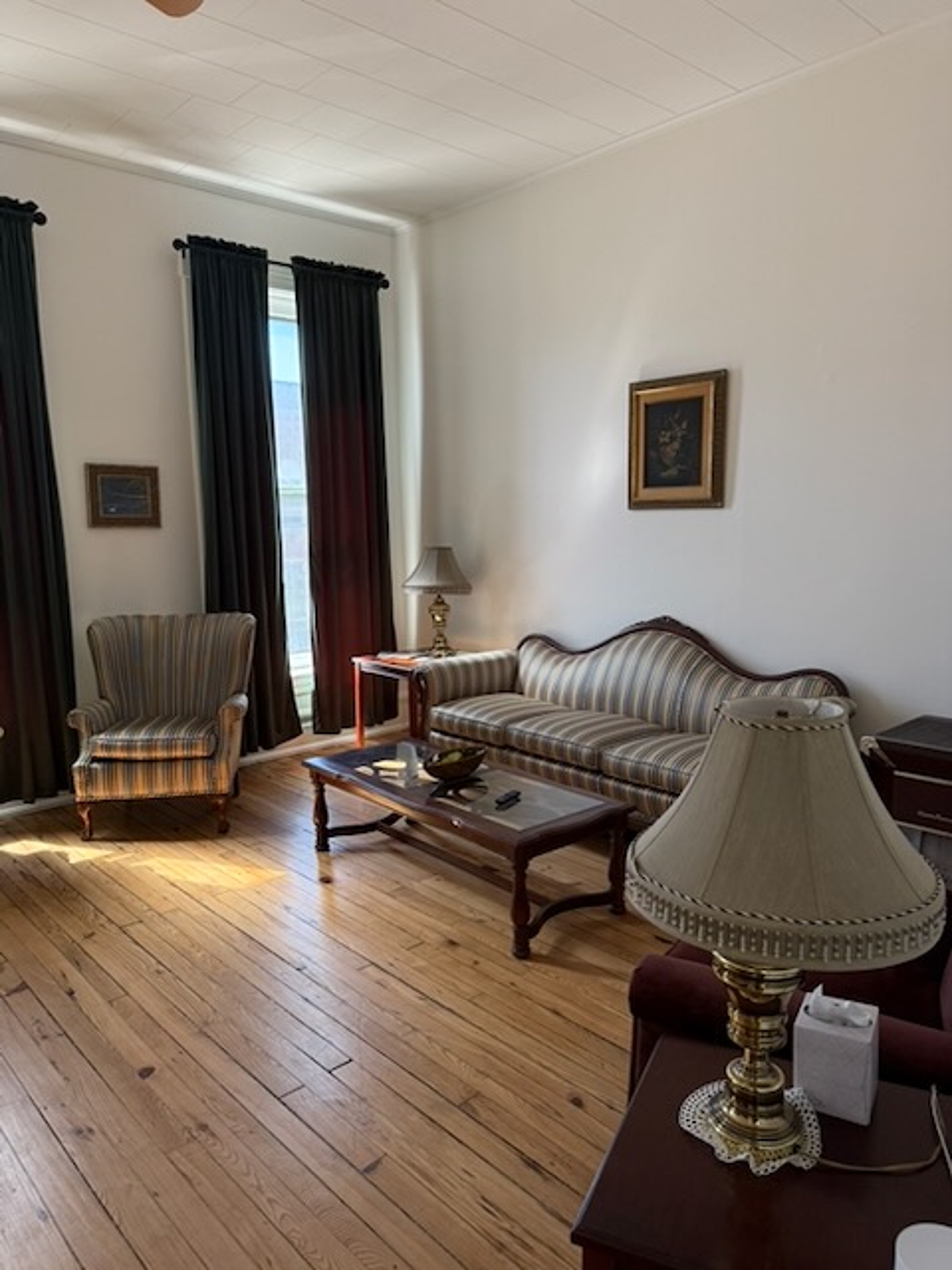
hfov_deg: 56.8
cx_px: 476
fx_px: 880
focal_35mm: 24
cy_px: 635
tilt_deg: -7.2
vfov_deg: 71.6
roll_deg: +0.6
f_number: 1.78
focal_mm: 6.76
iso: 200
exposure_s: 1/208
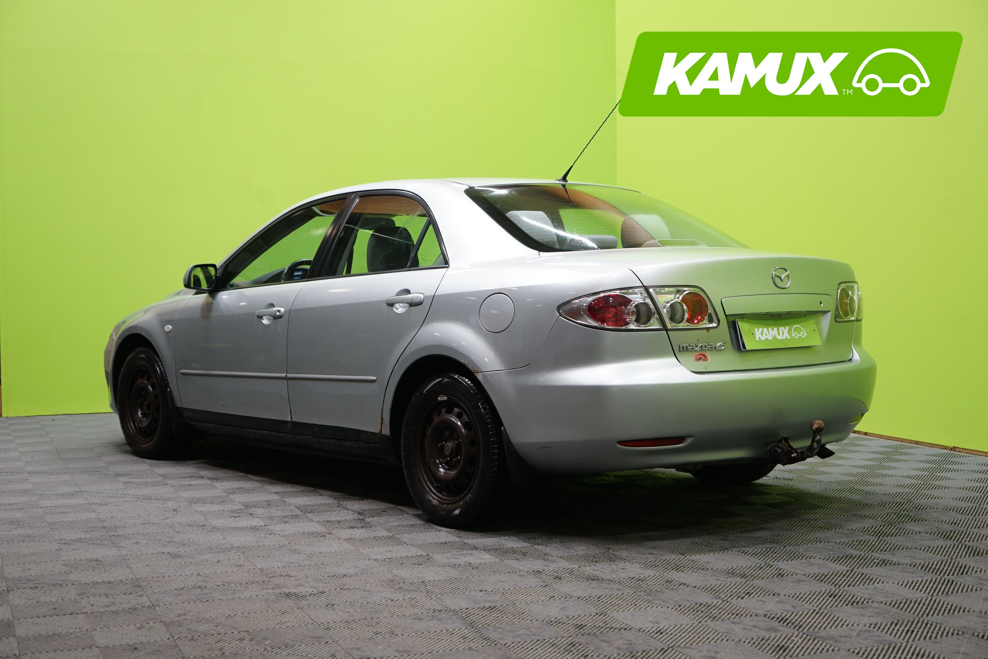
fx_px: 1345
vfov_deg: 27.5
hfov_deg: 40.3
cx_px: 494
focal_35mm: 49
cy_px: 330
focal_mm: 49
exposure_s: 1/60
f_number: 4.5
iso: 640
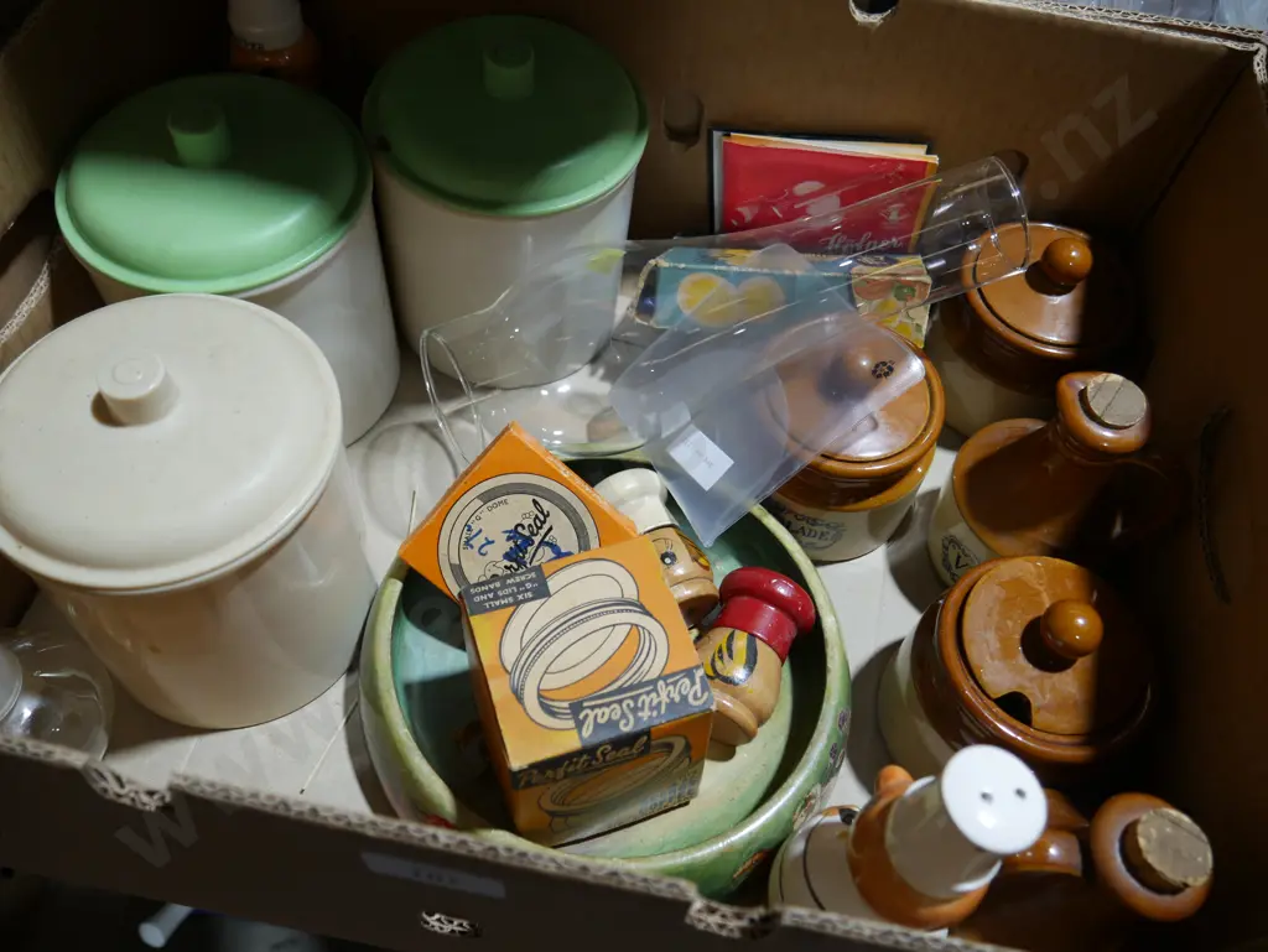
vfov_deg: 49.8
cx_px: 634
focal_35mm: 28
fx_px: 1026
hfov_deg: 63.4
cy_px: 476
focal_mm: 14
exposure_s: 1/60
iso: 200
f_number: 3.5
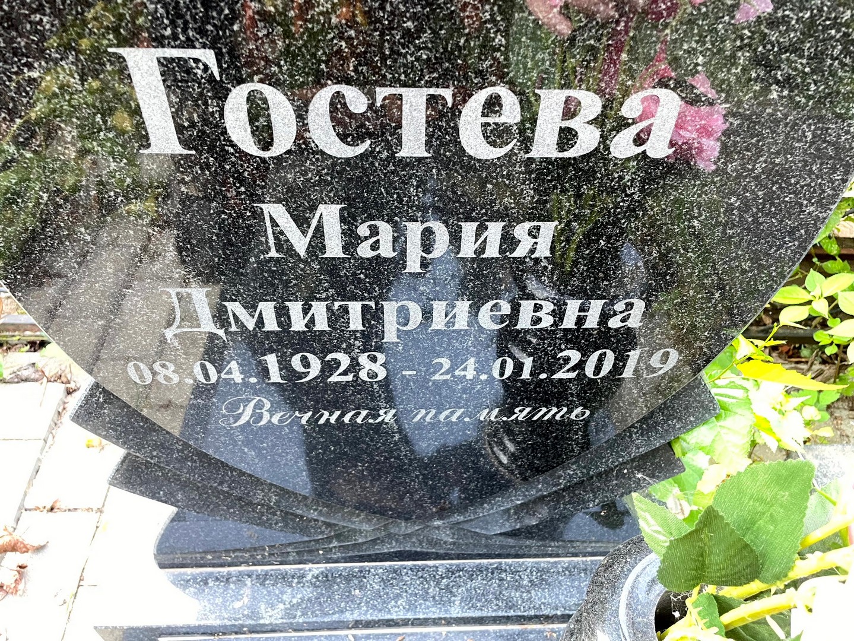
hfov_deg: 67.3
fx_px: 642
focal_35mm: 26
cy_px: 320
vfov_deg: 53.1
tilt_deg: -44.6
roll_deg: -3.8
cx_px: 427
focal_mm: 4.2
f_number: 1.6
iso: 125
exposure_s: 1/80
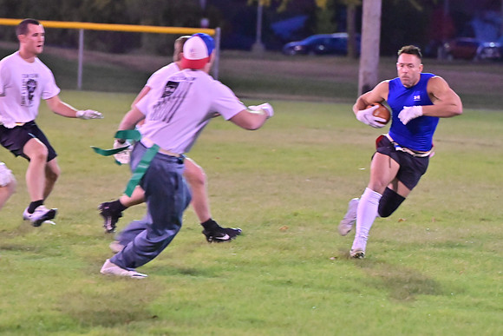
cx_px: 252
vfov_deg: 5.7
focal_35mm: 240
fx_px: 3354
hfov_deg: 8.6
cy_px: 168
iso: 6400
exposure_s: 1/250
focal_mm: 160
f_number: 4
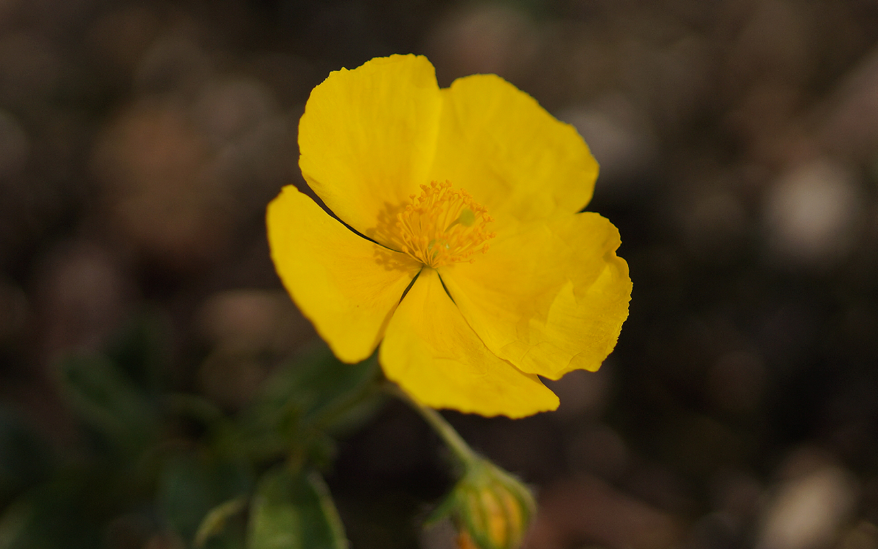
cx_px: 437
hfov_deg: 13.6
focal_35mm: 154
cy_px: 265
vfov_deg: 8.5
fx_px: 3686
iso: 100
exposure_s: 1/2500
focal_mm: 100
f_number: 2.8
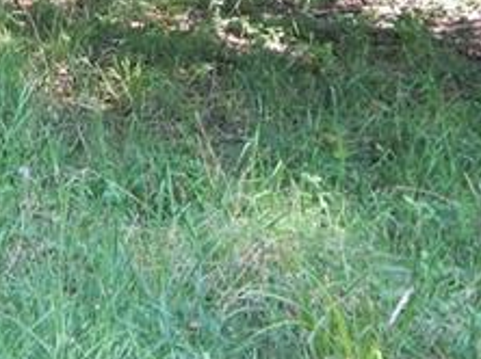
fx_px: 1902
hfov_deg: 13.9
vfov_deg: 10.4
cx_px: -141
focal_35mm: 137
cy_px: -197
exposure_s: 1/50
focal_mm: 6.8
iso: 125
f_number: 3.4
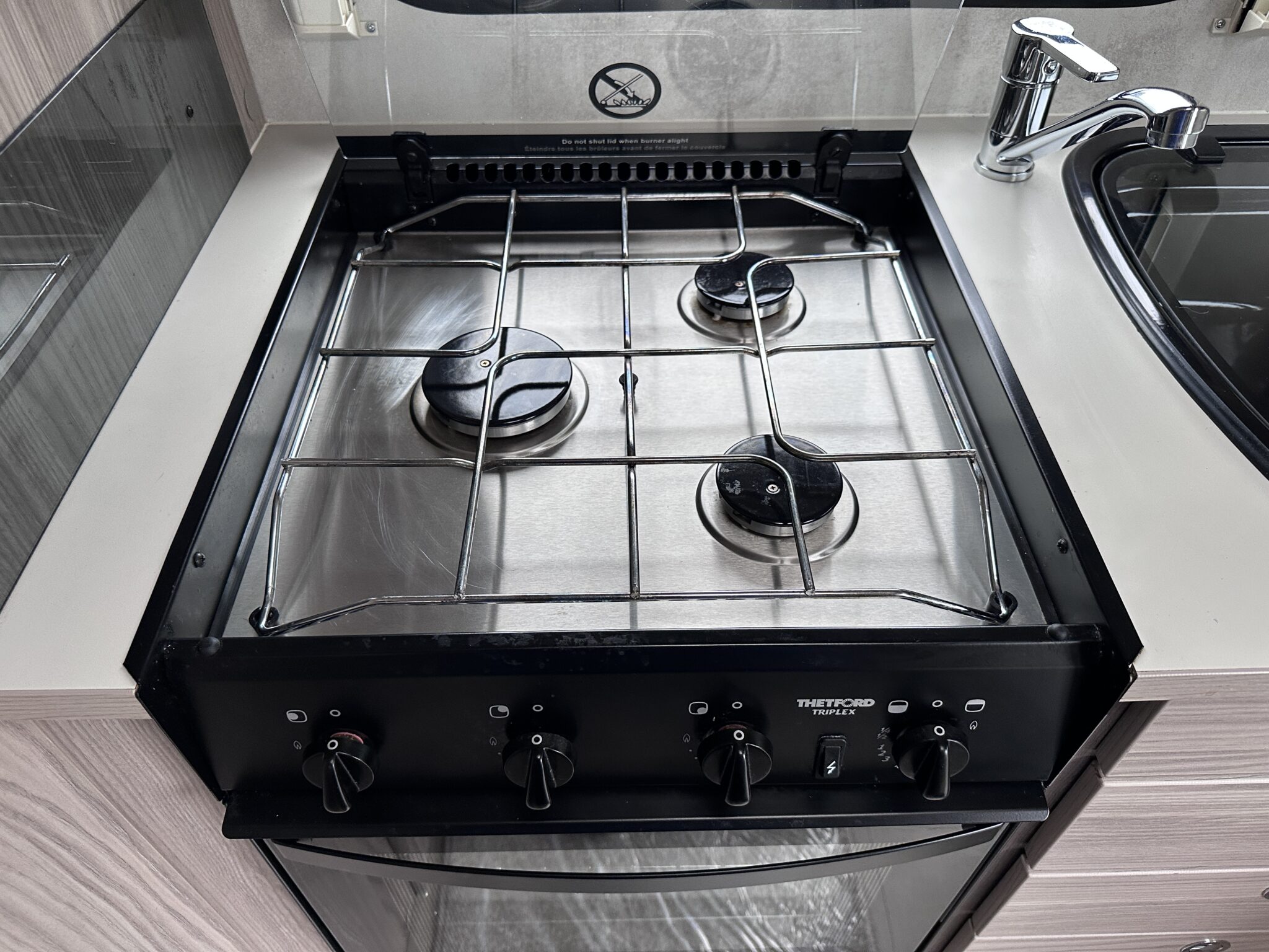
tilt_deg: -46.8
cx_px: 634
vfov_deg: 56.8
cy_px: 476
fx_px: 880
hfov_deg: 71.6
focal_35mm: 24
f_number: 1.78
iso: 250
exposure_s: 1/95
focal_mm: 6.86
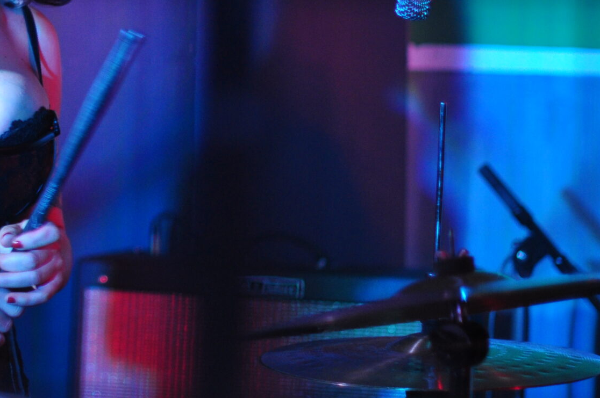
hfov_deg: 11.8
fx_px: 2863
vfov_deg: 7.9
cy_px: 52
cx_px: -36
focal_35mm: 172
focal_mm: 50
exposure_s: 1/30
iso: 500
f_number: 1.4
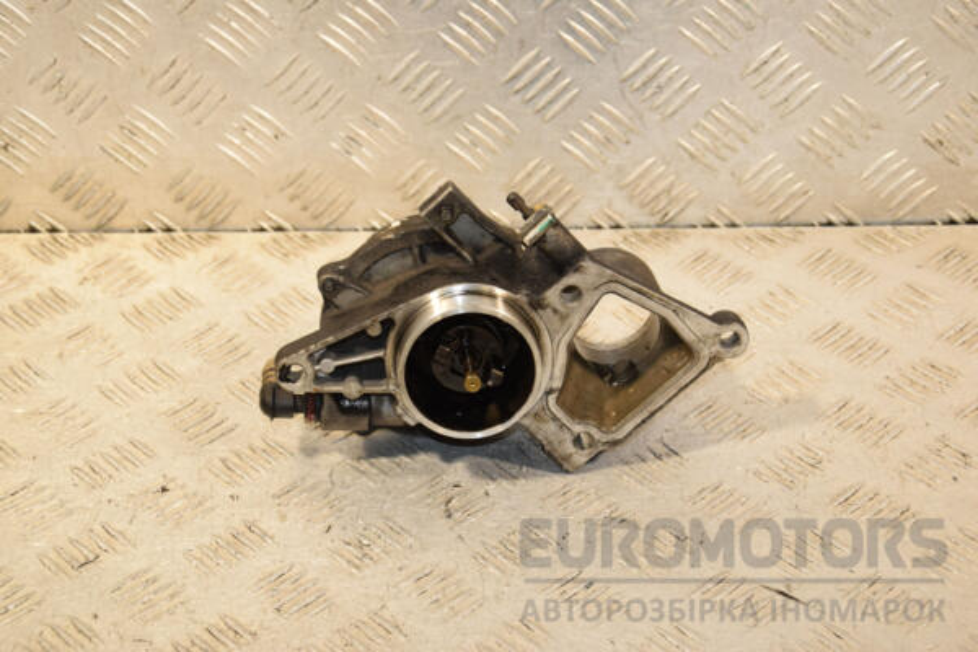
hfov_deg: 27.0
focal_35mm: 75
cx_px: 489
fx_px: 2037
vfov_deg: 18.2
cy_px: 326
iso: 800
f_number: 6.3
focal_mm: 50
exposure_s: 1/200
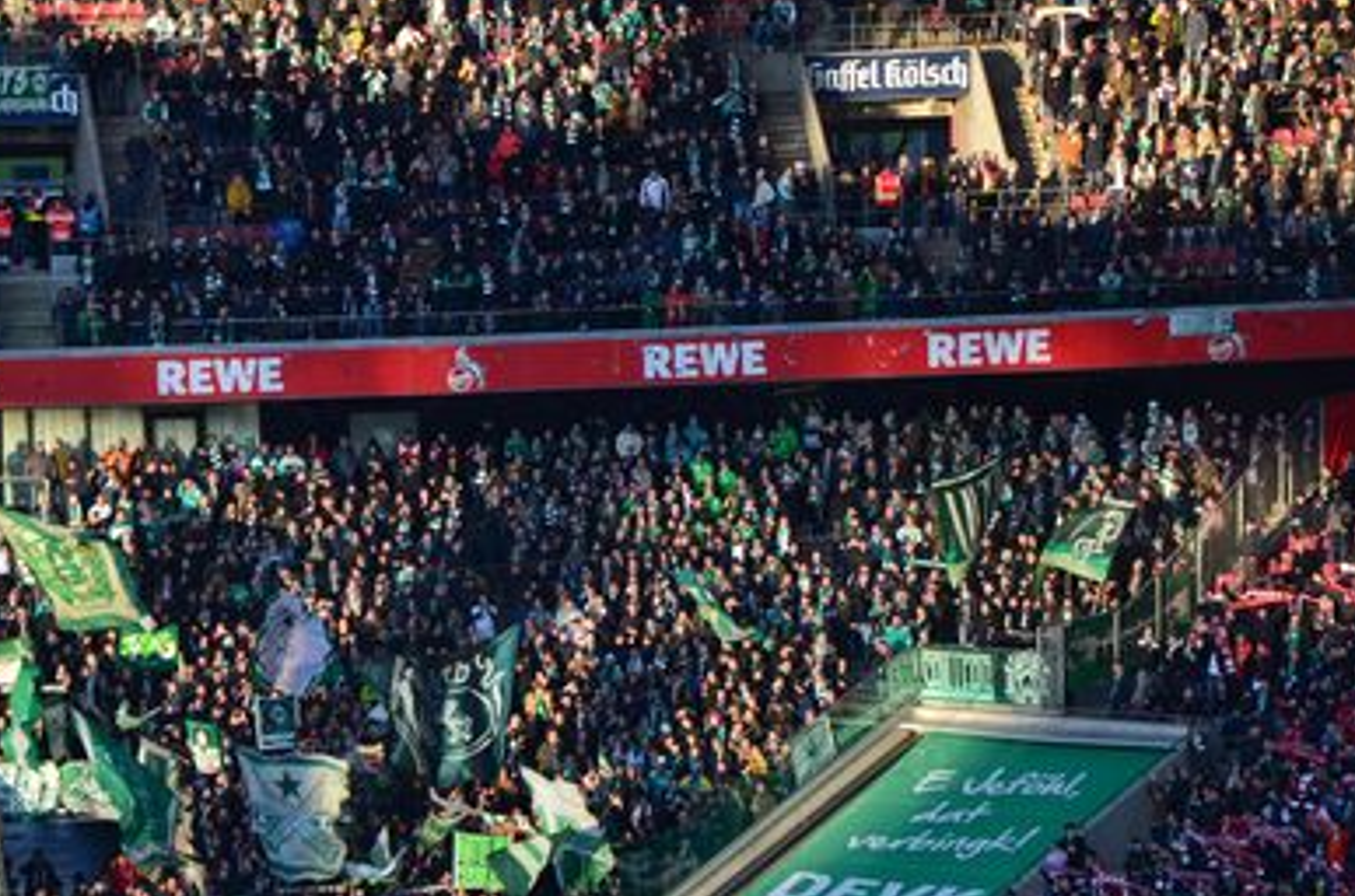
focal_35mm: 232
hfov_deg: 8.9
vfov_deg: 5.9
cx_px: 609
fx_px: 8701
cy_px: 607
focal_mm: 105
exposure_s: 1/320
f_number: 5.6
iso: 400
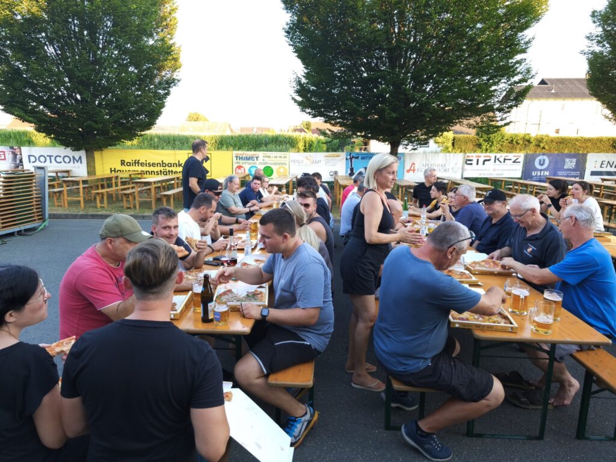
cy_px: 231
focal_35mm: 23
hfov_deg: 73.9
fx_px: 409
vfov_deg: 58.9
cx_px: 308
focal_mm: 5.35
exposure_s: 1/120
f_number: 1.7
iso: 100
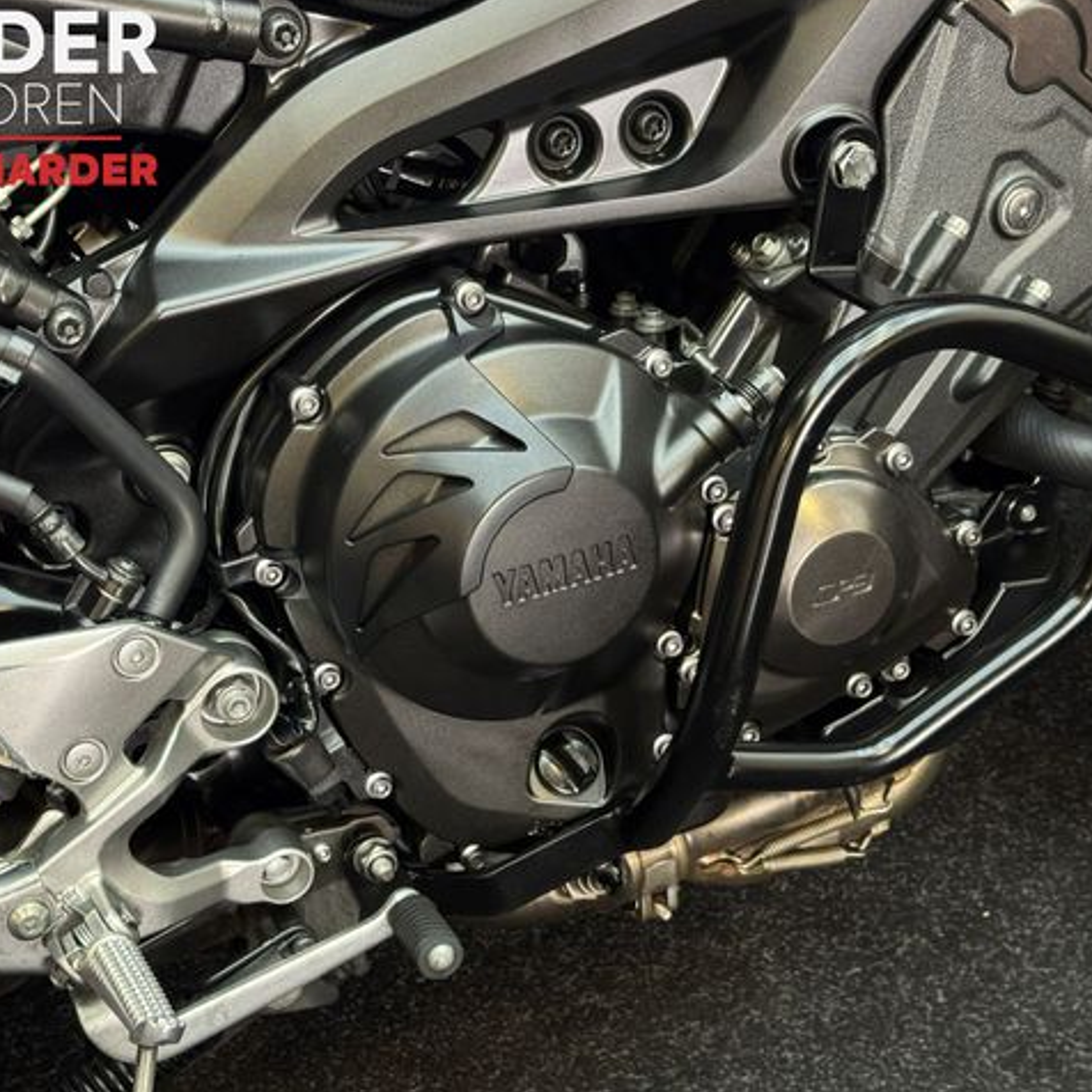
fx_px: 2034
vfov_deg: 30.0
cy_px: 544
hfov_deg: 30.0
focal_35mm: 57
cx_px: 525
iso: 200
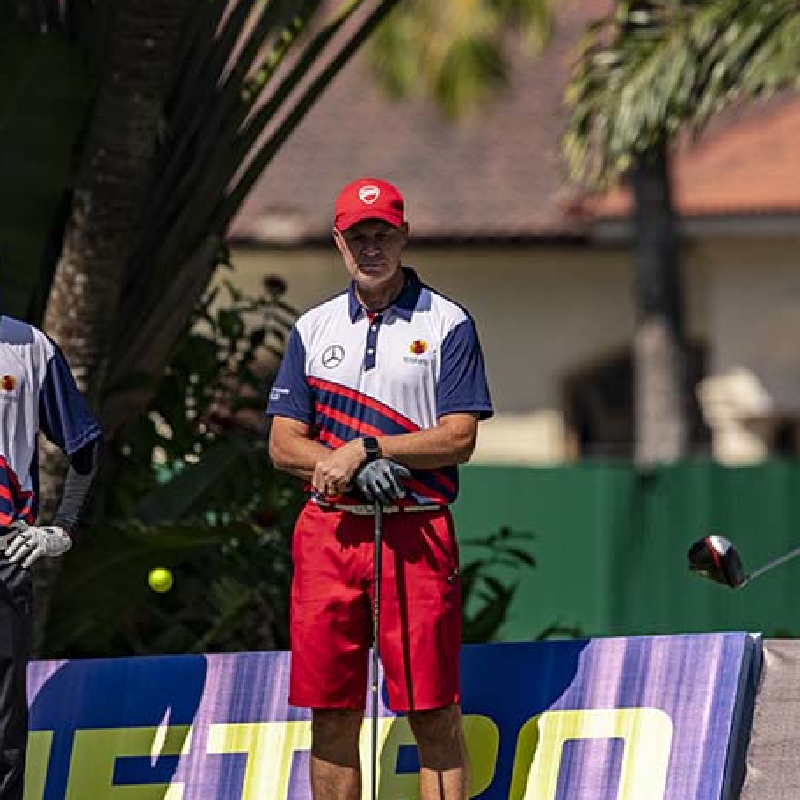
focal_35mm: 718
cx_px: 571
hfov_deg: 2.4
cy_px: 482
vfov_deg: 2.4
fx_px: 18773
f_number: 5.6
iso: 400
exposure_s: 1/4000
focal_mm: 400
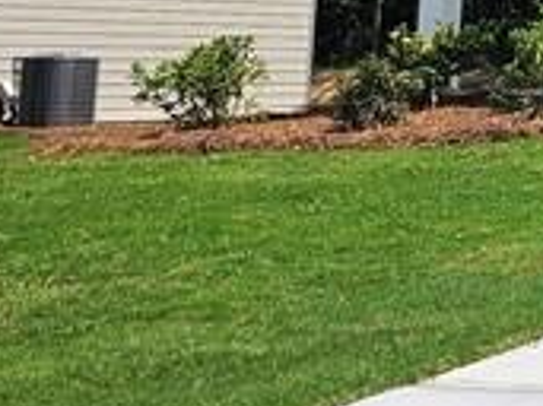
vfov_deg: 10.2
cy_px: -282
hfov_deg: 11.7
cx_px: 1299
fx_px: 2163
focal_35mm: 138
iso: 10
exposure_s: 1/1501
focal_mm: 6.3
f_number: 1.7
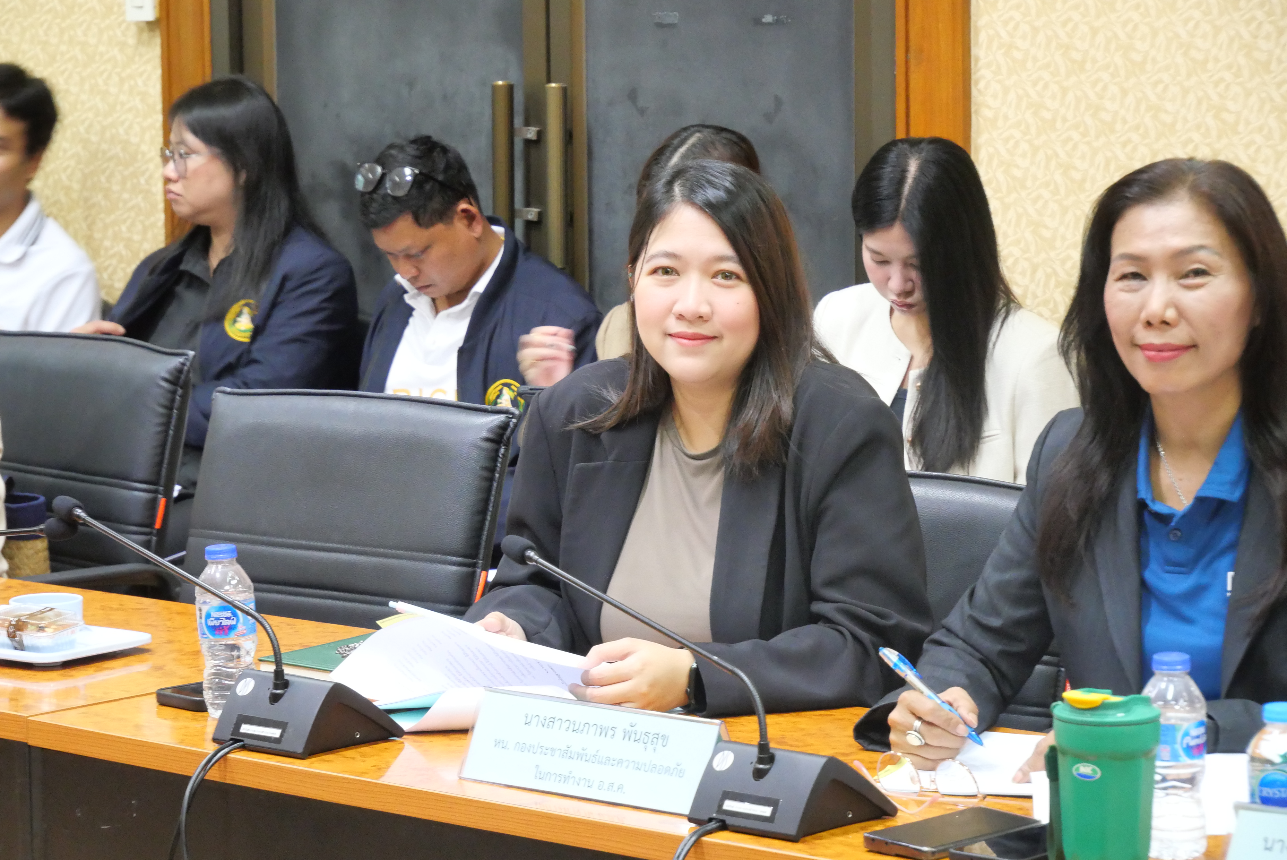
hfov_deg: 16.5
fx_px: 4436
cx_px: 644
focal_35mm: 124
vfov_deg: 11.1
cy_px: 430
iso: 3200
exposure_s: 1/13
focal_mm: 60
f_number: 5.6
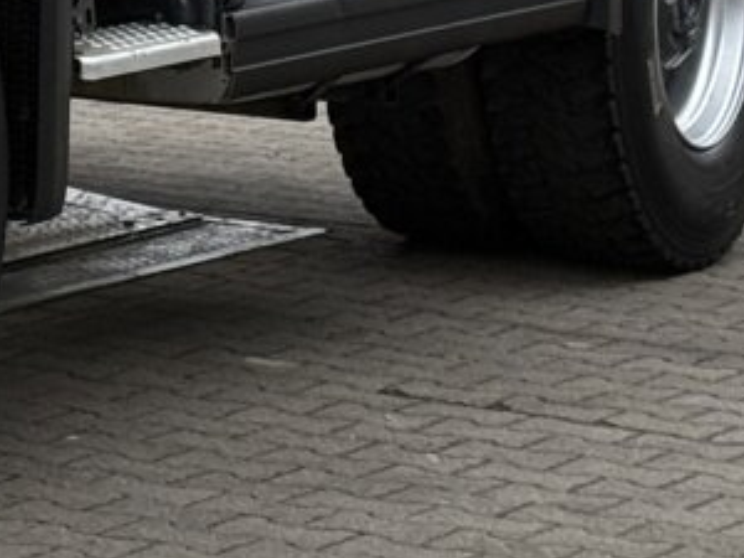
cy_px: -771
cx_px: -548
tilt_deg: +1.9
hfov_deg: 7.5
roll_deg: -0.9
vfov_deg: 5.6
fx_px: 5502
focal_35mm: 256
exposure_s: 1/828
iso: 80
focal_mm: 6.76
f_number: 1.78
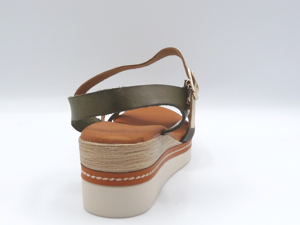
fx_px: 459
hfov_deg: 36.2
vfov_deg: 27.5
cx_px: 150
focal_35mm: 53
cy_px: 112
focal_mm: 5.4
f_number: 4.5
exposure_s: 1/200
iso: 100
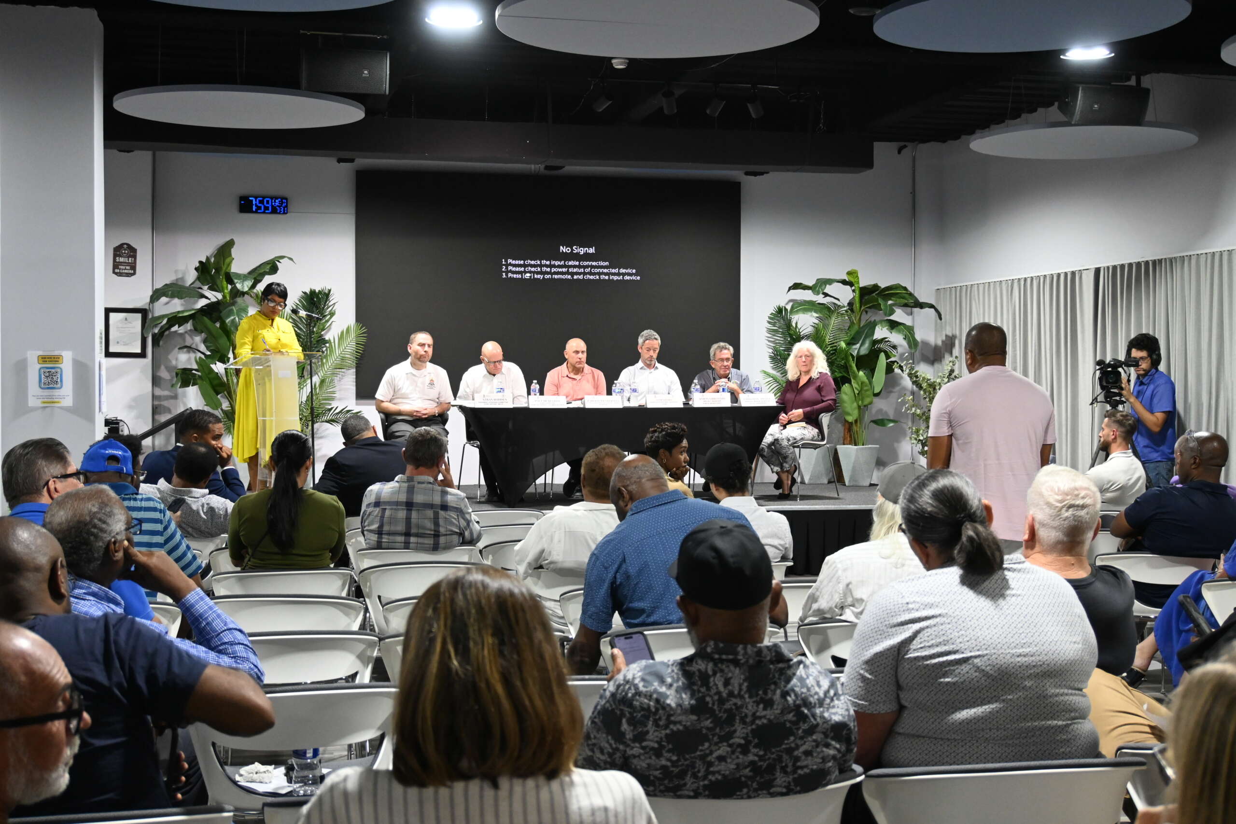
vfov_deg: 29.4
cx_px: 618
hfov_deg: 43.0
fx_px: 1571
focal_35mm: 46
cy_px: 412
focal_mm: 30.5
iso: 2000
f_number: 4.8
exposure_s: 1/125
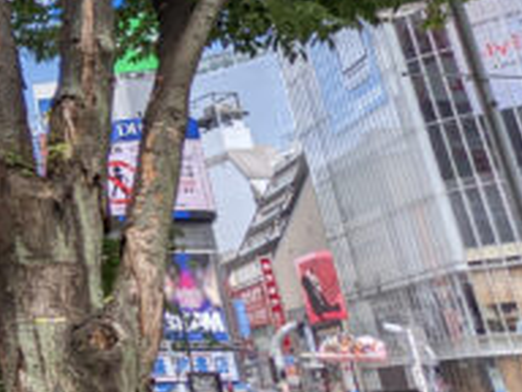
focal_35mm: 64
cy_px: 68
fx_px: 965
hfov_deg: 21.6
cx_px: -381
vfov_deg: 22.6
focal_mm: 2.22
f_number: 2.2
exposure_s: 1/943
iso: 34
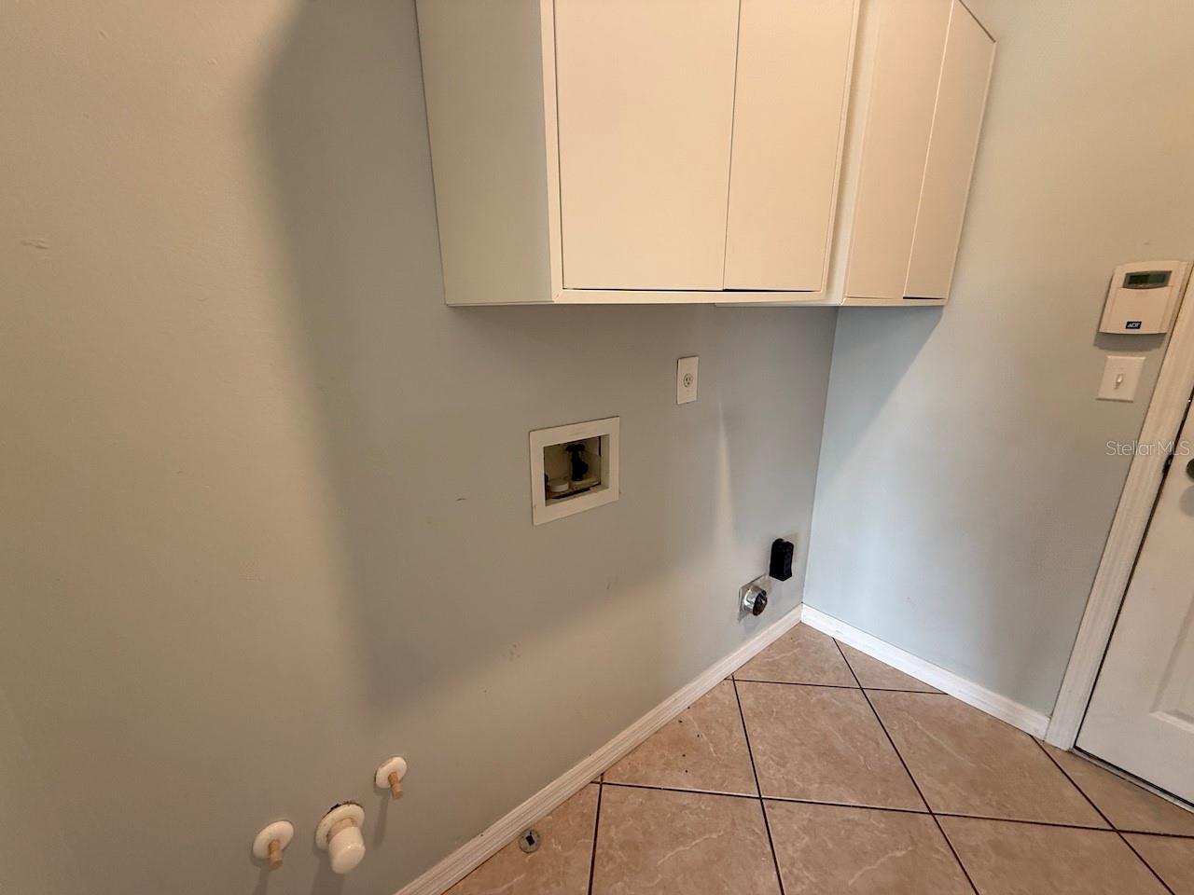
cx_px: 597
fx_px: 483
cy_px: 448
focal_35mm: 14
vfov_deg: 85.7
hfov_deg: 102.1
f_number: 2.2
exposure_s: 1/60
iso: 250
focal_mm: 2.22
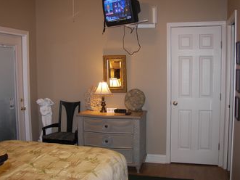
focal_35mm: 40
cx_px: 120
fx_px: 277
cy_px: 88
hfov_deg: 46.8
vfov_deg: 35.9
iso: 64
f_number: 2.8
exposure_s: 1/30
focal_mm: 6
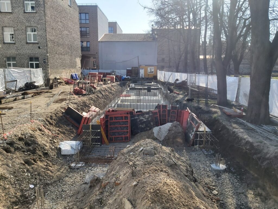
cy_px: 104
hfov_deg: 67.3
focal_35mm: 26
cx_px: 139
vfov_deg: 53.1
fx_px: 209
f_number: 1.7
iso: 64
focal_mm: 3.92
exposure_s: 1/1037
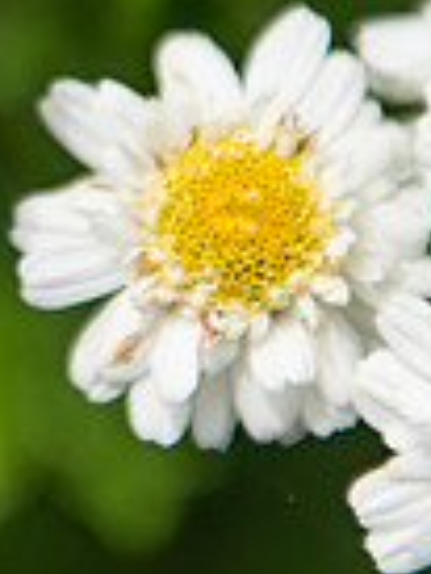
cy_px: -2
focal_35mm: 284
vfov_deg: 6.9
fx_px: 4707
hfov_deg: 5.2
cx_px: -142
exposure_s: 1/8000
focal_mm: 70
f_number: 2.8
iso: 500
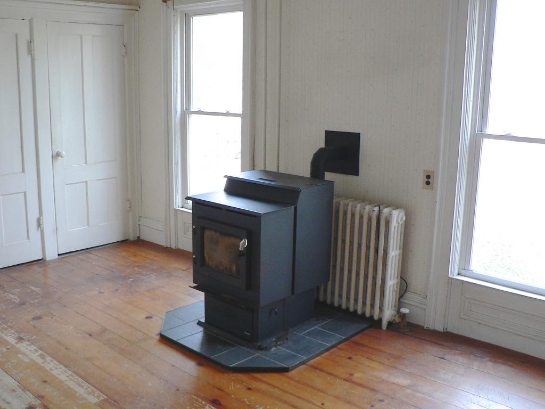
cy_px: 204
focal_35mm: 36
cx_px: 272
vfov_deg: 39.7
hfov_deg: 51.4
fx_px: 567
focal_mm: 6
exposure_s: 1/30
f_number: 2.8
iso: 150
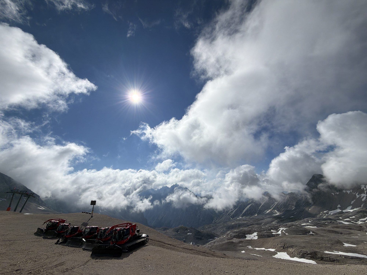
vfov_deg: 85.7
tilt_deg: +18.4
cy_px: 138
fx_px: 148
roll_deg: +1.5
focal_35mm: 14
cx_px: 184
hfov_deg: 102.1
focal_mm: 2.22
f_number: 2.2
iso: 20
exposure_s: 1/4149
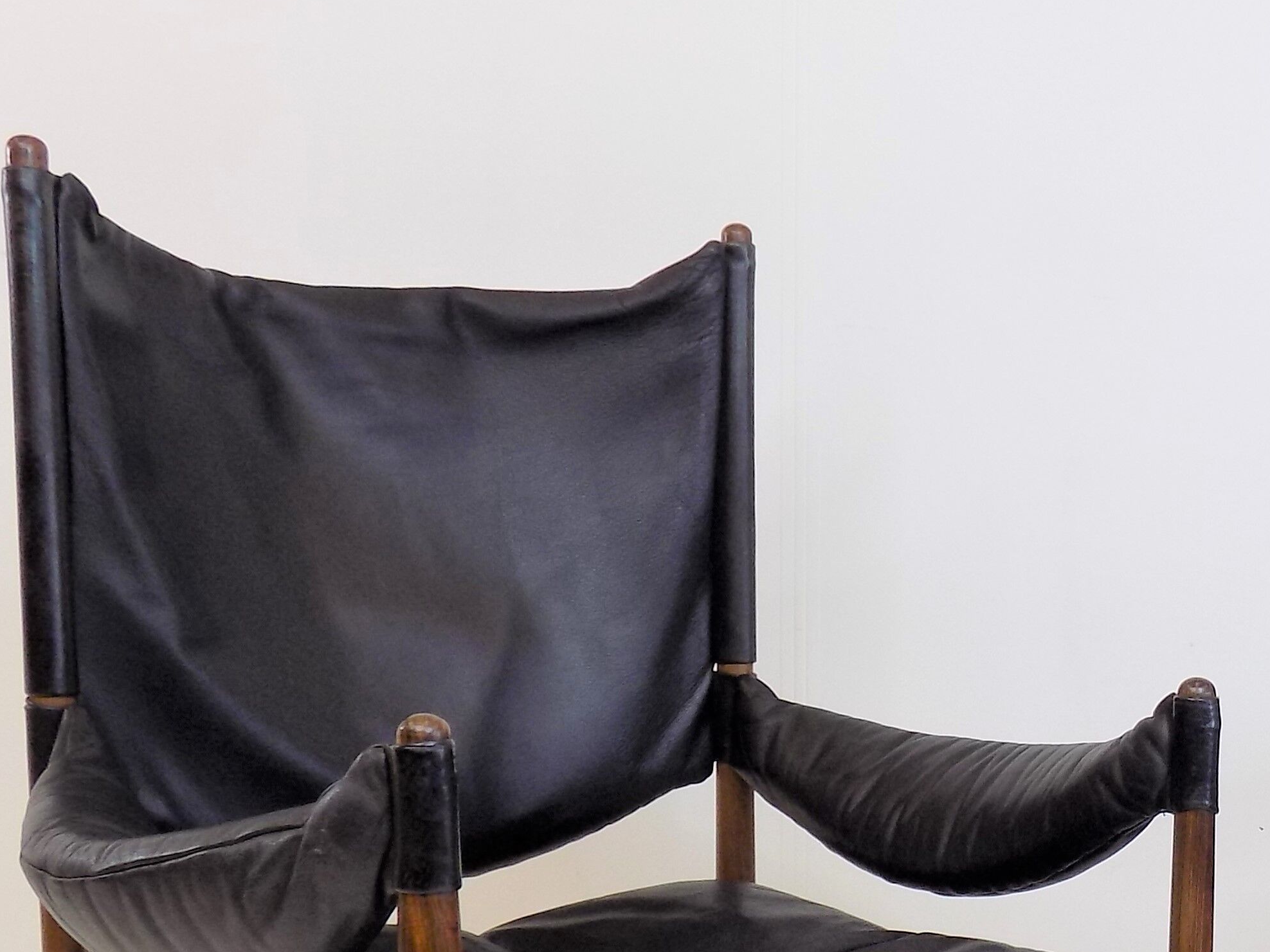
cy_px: 822
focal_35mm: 60
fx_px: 2201
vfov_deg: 23.9
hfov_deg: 30.4
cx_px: 1202
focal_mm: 4
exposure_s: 1/30
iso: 100
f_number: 3.1
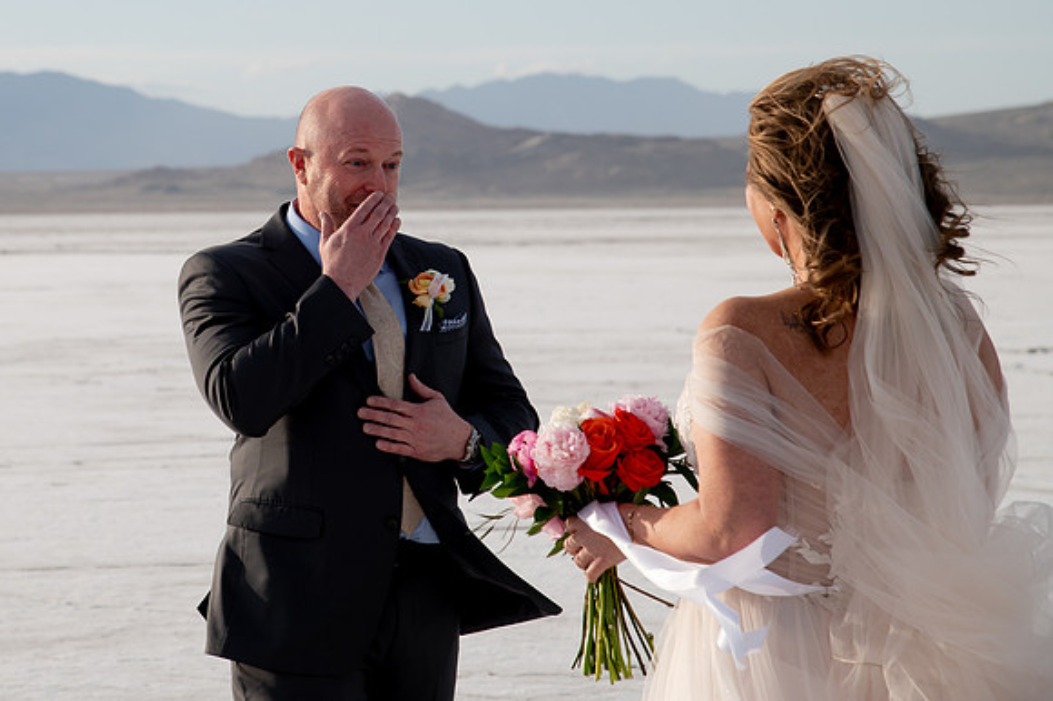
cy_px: 179
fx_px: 4358
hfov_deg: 13.7
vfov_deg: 9.2
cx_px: 268
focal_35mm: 149
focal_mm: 100
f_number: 8
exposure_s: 1/800
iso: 200
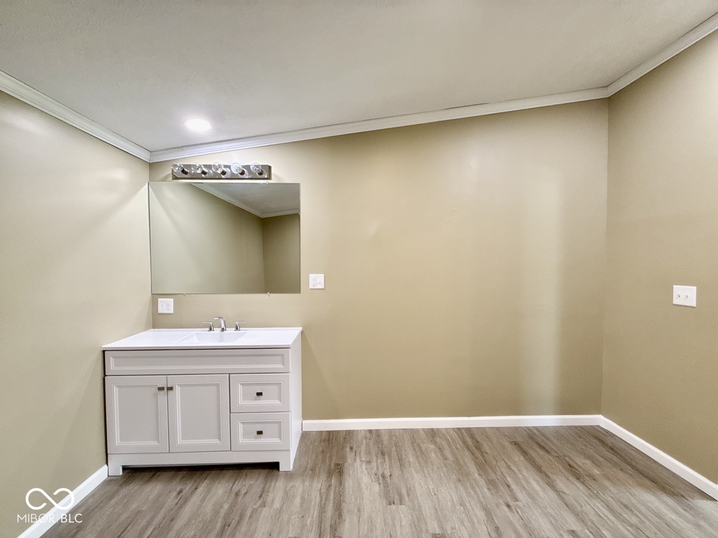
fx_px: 290
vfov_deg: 85.7
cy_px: 269
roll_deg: -0.1
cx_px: 359
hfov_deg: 102.1
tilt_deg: -0.7
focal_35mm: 14
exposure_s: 1/60
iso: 200
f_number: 2.2
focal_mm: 2.22
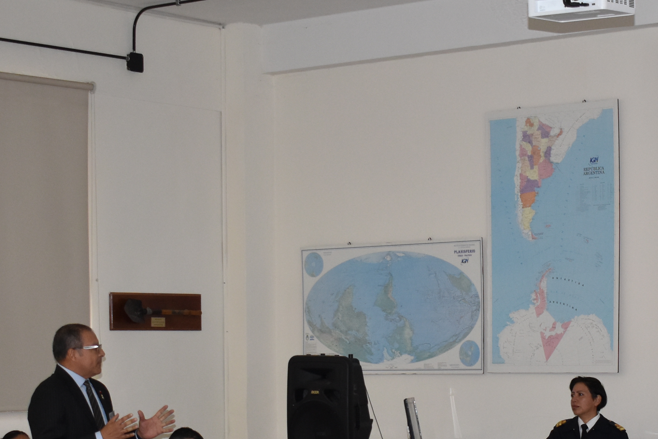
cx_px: 488
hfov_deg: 19.7
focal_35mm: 103
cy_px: 419
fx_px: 1882
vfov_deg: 13.1
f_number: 4.2
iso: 1000
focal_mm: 28
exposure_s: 1/125
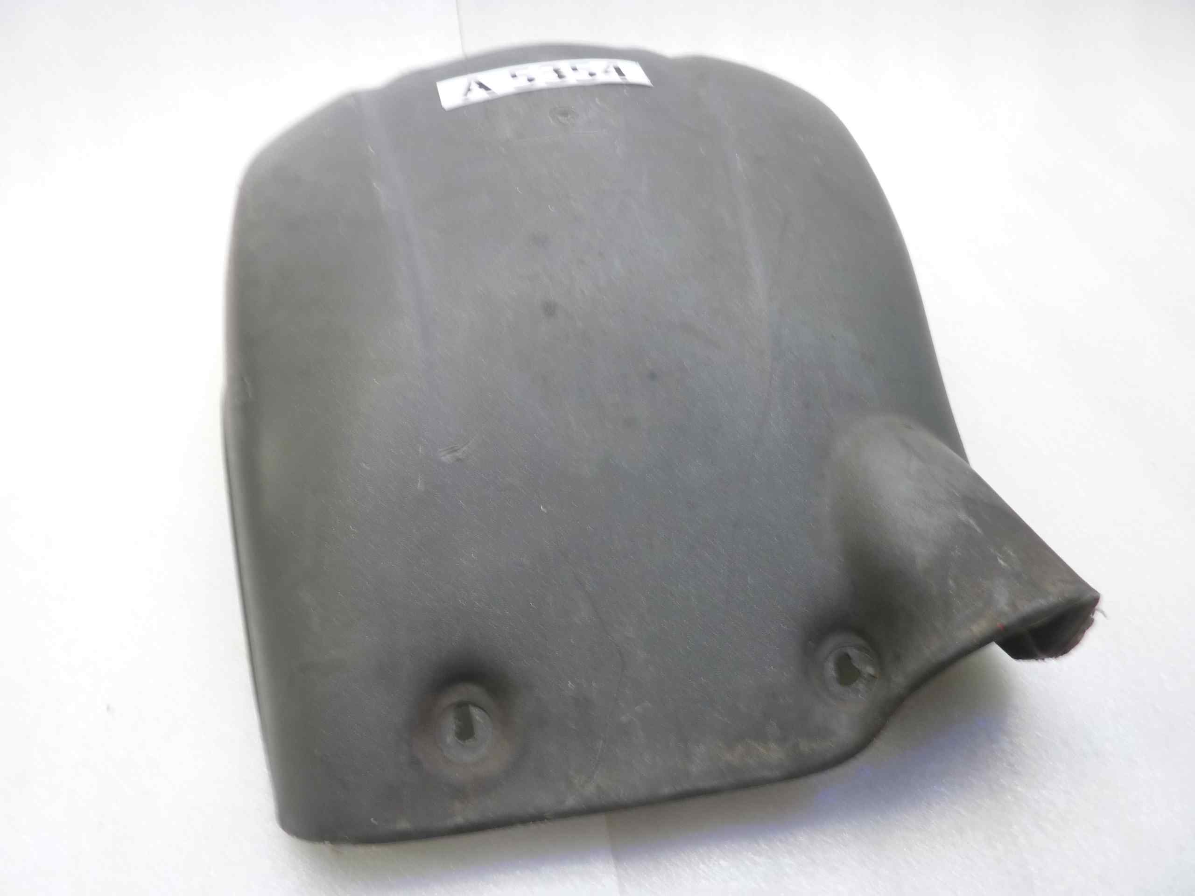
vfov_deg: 54.9
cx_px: 598
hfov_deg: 69.4
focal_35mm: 25
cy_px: 448
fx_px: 863
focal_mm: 4.1
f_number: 3.3
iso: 125
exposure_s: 1/8
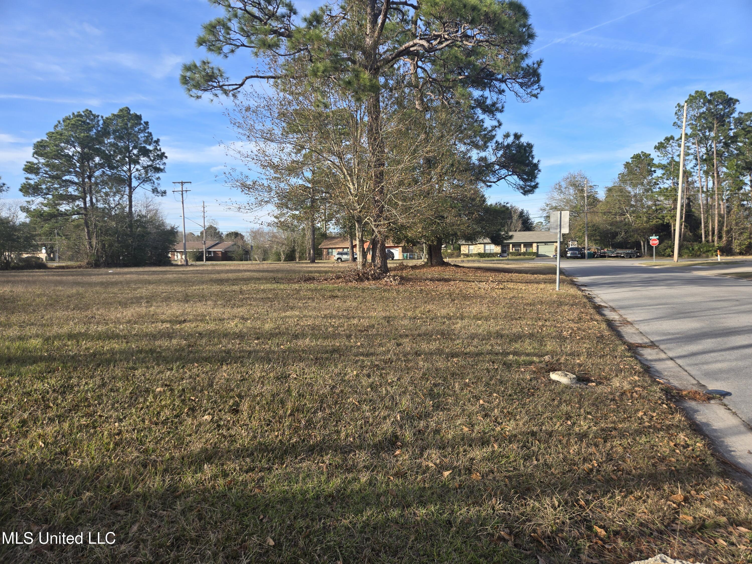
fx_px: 500
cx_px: 376
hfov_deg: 73.9
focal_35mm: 23
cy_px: 282
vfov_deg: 58.9
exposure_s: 1/692
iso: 25
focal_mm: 5.4
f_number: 1.8
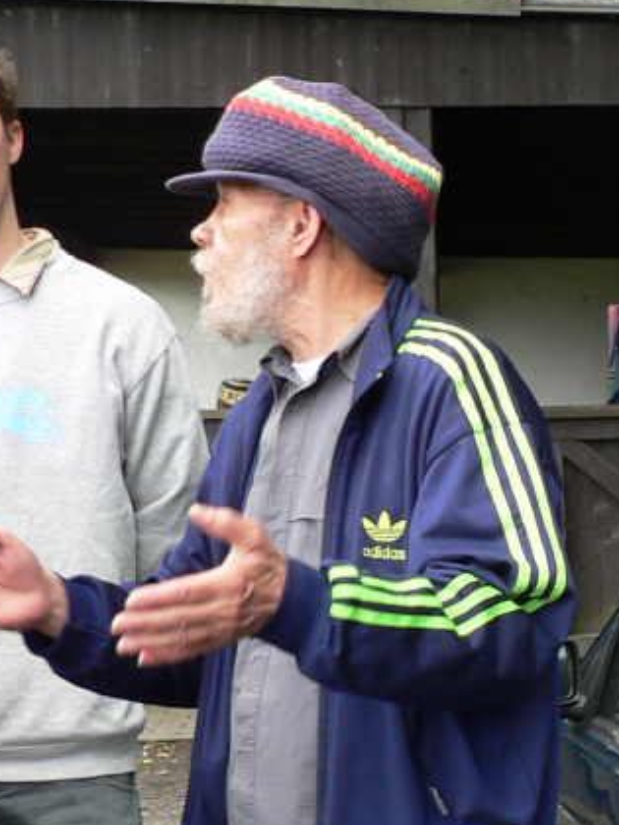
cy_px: 499
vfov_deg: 38.0
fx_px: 1192
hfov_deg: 28.9
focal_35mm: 50
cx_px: 193
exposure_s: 1/80
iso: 64
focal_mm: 6
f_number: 2.8
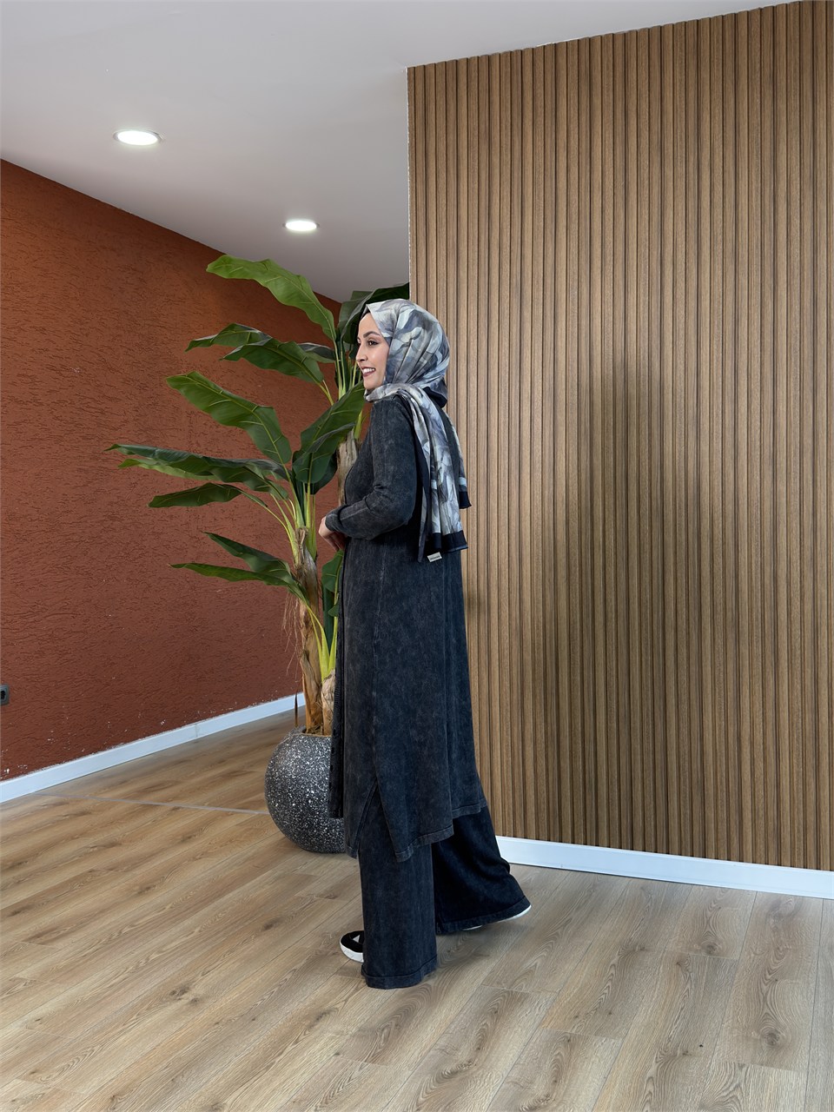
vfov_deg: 52.6
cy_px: 556
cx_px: 417
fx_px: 1124
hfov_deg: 40.7
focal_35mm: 35
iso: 100
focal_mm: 6.76
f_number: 1.78
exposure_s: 1/74
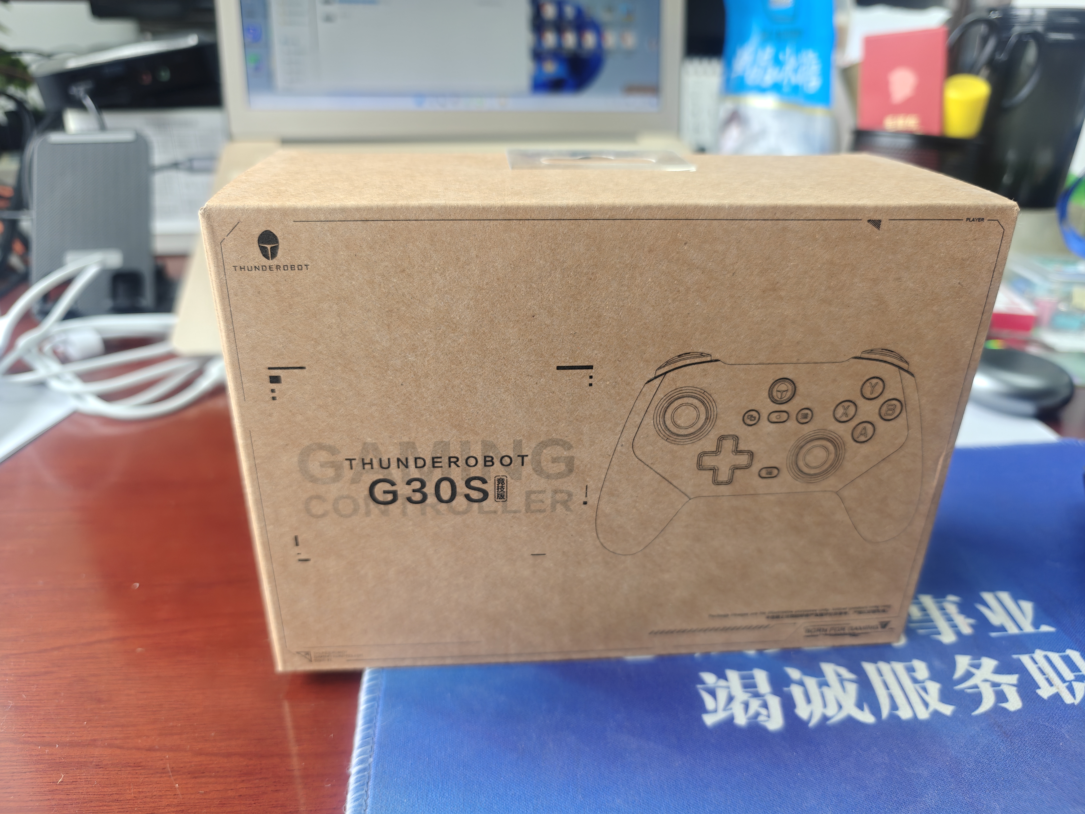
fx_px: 721
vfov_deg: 58.9
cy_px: 407
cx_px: 542
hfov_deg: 73.9
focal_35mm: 23
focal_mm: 6.06
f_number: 1.6
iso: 250
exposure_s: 1/163
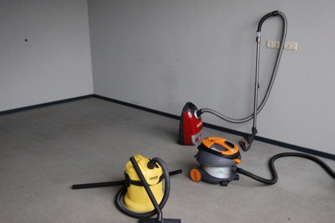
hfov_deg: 42.8
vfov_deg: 29.2
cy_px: 115
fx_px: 428
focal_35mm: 46
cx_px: 180
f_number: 4.2
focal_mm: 28
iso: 1600
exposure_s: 1/60
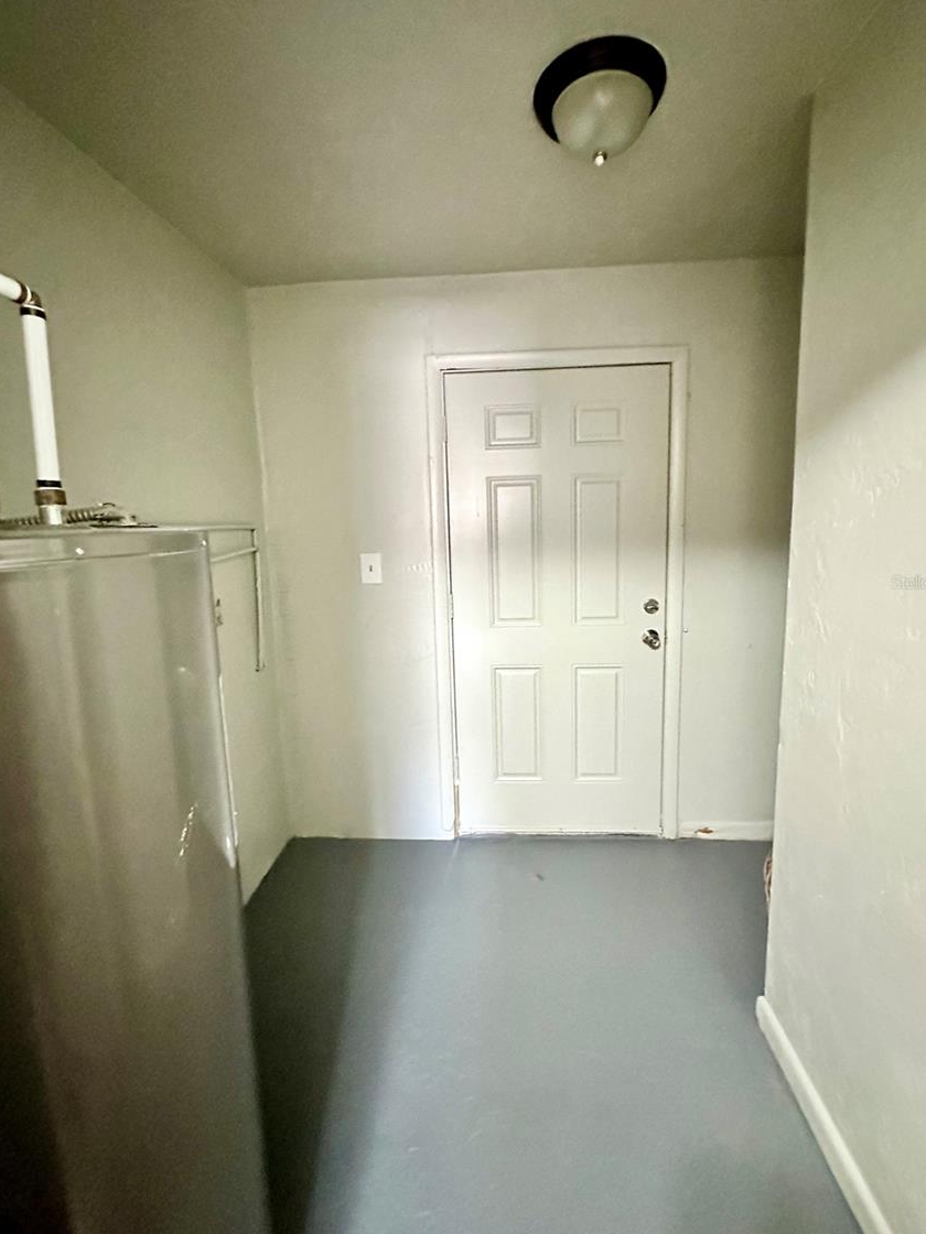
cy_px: 582
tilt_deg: -6.7
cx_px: 474
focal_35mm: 15
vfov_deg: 98.1
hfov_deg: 81.7
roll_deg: +1.9
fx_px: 535
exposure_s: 1/60
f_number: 2.2
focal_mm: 2.22
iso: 1000
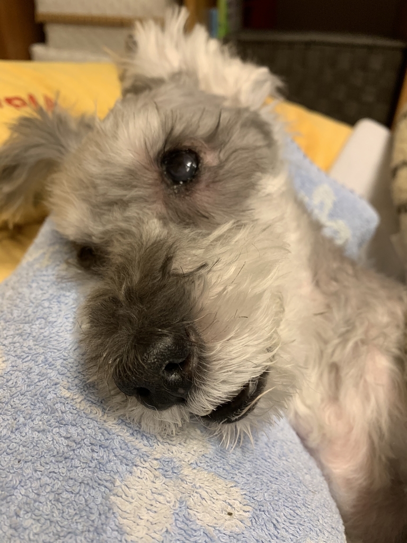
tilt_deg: -35.2
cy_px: 272
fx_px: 408
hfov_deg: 53.1
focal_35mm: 26
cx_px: 204
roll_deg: -0.2
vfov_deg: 67.3
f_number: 1.8
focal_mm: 4.25
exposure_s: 1/49
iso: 125
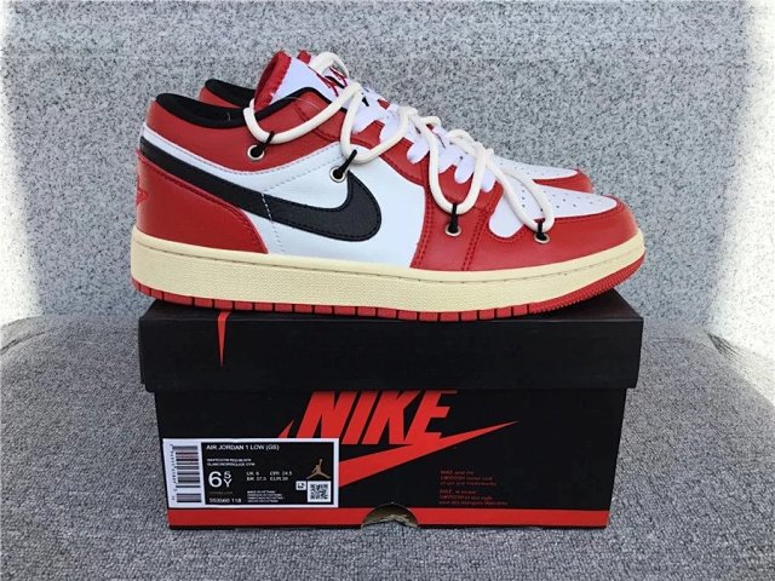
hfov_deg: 58.4
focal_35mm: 31
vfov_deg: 45.4
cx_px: 388
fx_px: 694
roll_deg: +0.5
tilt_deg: -18.5
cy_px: 290
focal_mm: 3.3
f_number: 2.4
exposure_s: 1/783
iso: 25
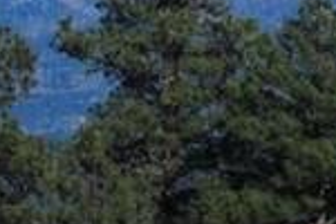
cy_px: 192
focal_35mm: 564
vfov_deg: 2.4
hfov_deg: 3.7
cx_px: 298
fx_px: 5268
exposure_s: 1/640
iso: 400
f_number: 13
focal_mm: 55
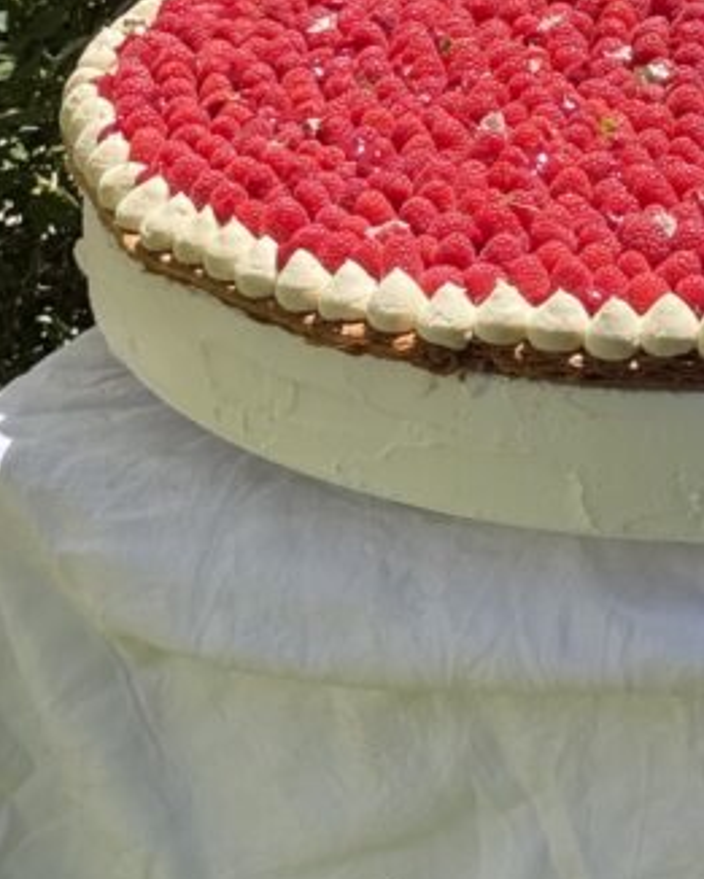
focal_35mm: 147
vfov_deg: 12.8
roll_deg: -1.1
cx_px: 753
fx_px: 3827
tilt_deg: -14.4
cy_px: -183
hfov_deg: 10.4
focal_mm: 6.76
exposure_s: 1/2415
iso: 80
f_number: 1.78
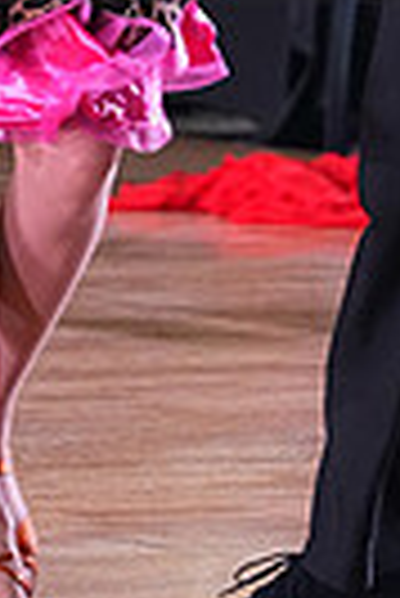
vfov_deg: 2.4
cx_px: 281
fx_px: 14511
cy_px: -144
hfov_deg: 1.6
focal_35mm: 873
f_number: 5.6
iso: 5000
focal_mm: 200
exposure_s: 1/320
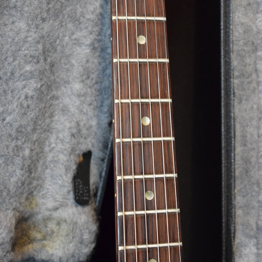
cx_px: 131
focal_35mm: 92
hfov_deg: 18.9
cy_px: 82
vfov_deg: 18.8
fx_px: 788
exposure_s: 1/60
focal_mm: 48
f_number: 5.3
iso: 5600
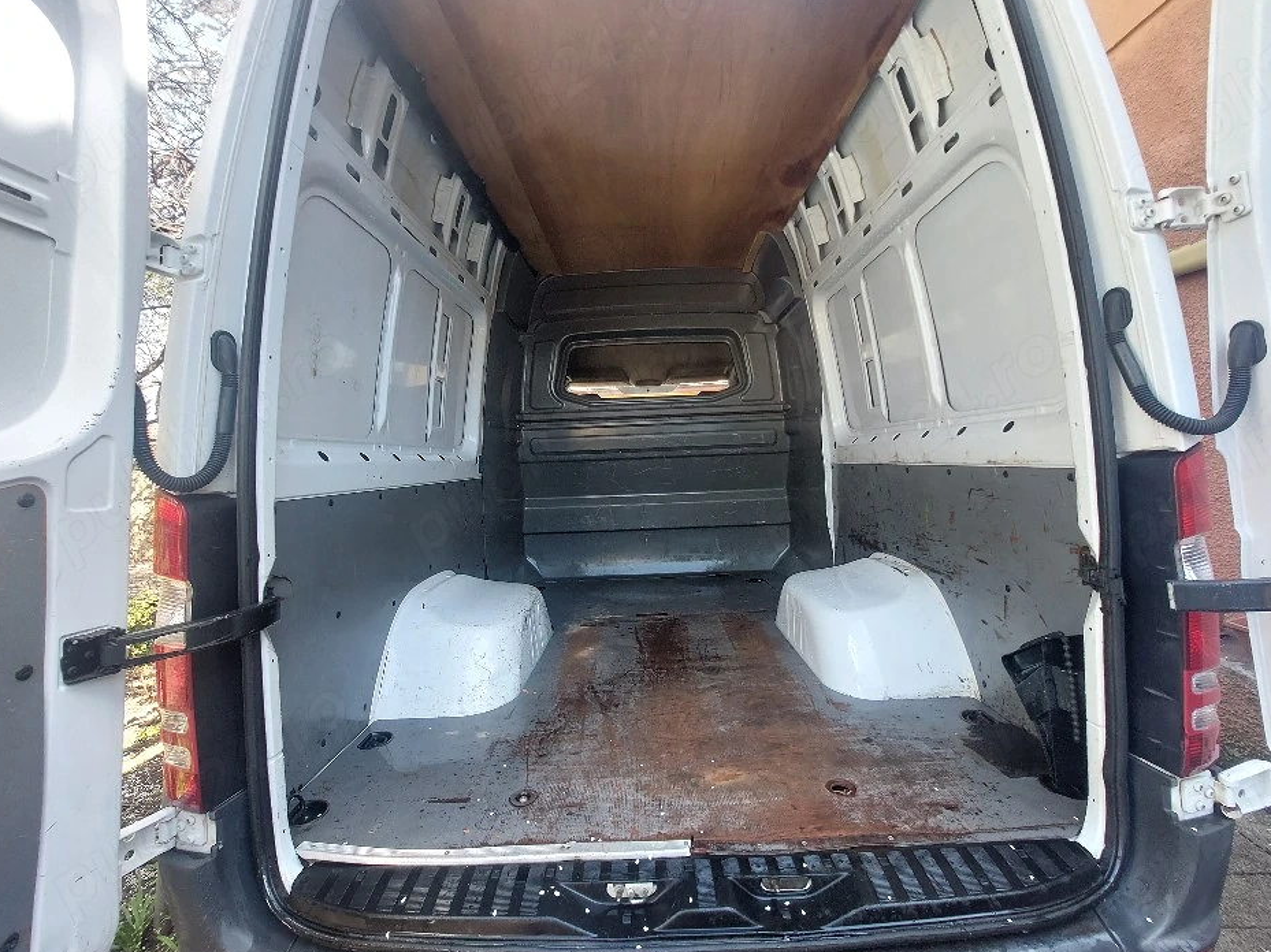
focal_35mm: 14
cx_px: 644
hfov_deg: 102.1
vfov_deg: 85.6
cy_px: 454
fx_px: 514
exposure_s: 1/100
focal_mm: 1.74
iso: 64
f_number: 2.2
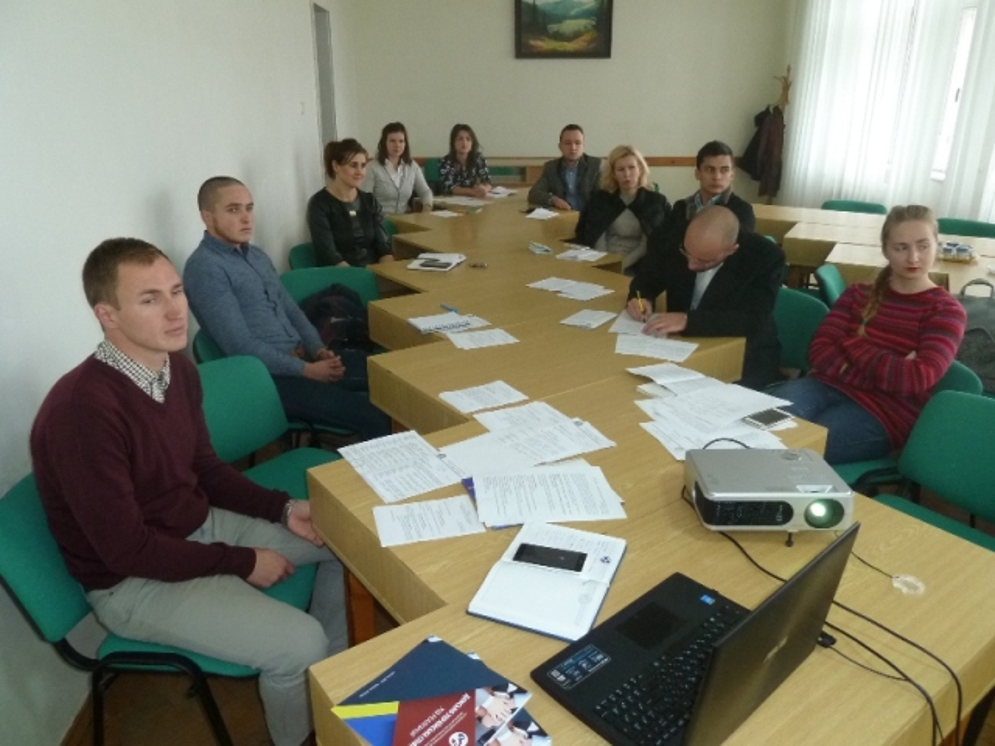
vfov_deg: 54.9
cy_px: 373
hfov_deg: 69.4
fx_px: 719
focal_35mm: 25
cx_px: 498
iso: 320
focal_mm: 4.1
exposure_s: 1/30
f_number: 3.3
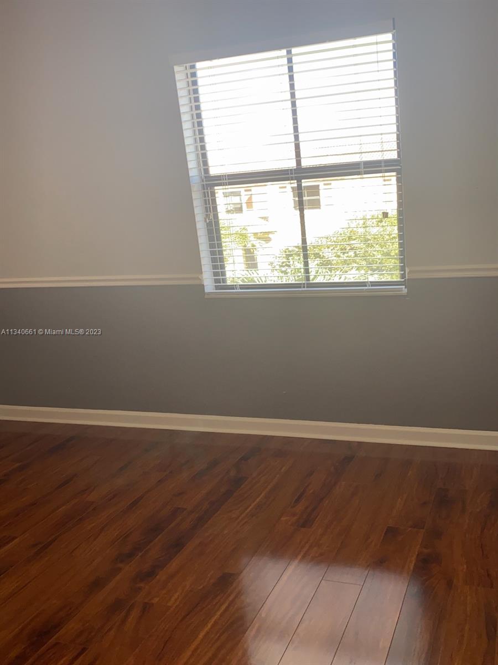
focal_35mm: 30
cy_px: 332
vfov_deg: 60.0
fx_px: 575
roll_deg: +4.6
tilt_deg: -13.2
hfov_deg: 46.8
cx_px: 249
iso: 40
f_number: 1.8
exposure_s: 1/40
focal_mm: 4.25
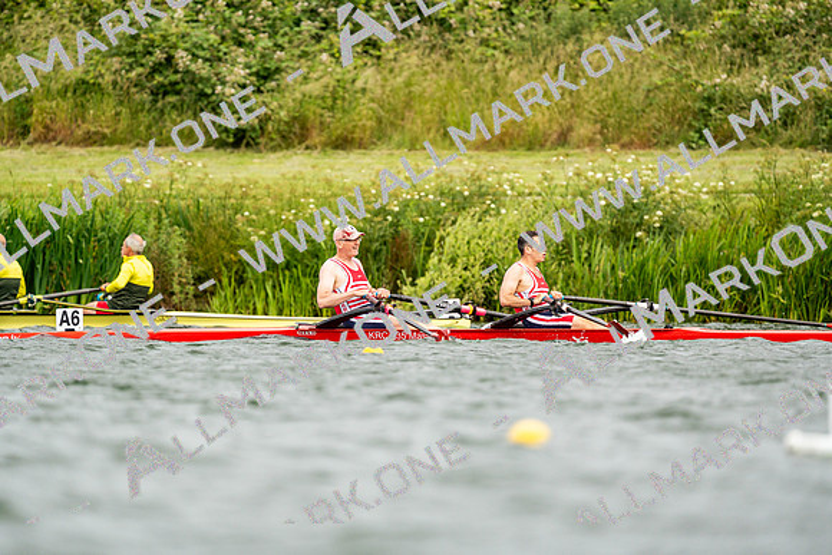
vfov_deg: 2.3
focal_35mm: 600
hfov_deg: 3.4
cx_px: 416
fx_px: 13869
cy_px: 278
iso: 640
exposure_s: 1/2000
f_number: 6.3
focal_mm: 600
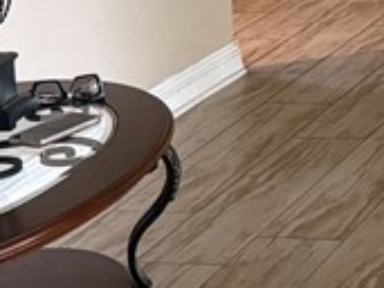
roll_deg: +0.9
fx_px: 1596
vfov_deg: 9.8
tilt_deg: -5.7
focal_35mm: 144
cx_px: 750
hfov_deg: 12.3
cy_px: -234
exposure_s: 1/60
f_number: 1.78
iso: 320
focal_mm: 6.76
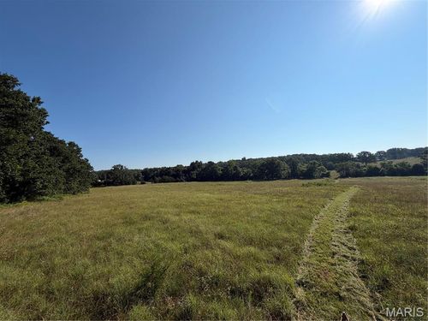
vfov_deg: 85.7
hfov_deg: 102.1
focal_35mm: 14
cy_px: 160
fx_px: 173
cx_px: 214
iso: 20
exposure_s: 1/1613
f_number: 2.2
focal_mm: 2.22
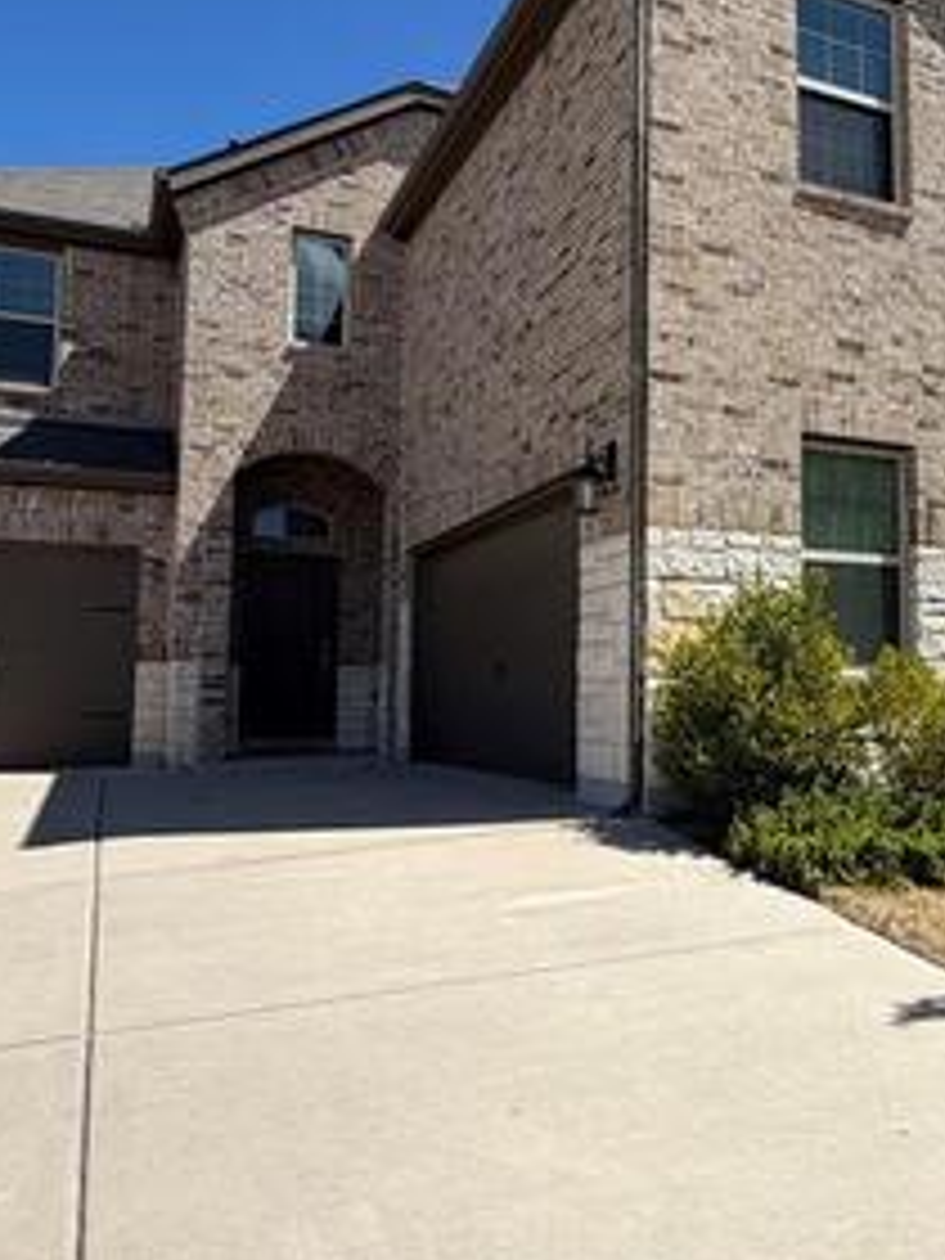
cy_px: 598
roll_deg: +0.7
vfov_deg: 56.8
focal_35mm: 32
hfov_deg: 42.1
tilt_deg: +4.7
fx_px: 1165
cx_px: 765
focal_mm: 2.22
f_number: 2.2
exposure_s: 1/942
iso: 20
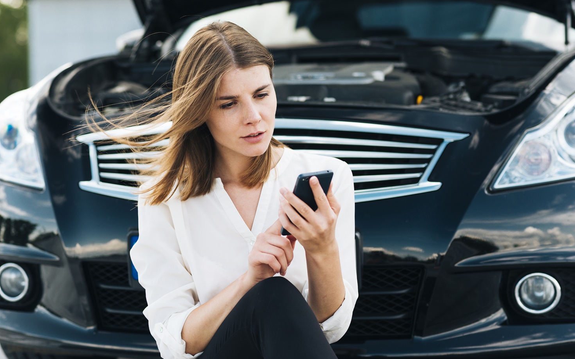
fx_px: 1363
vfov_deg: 15.0
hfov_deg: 23.8
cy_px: 191
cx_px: 288
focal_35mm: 87
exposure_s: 1/320
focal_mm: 85
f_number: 3.5
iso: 250
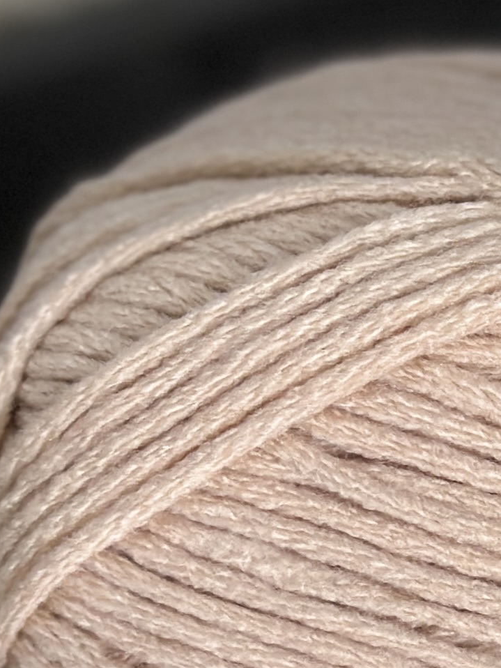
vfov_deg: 9.8
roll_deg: +10.6
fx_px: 3896
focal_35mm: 202
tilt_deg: -42.6
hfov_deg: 7.1
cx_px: 925
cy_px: 591
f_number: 1.78
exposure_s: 1/99
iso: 125
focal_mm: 6.86
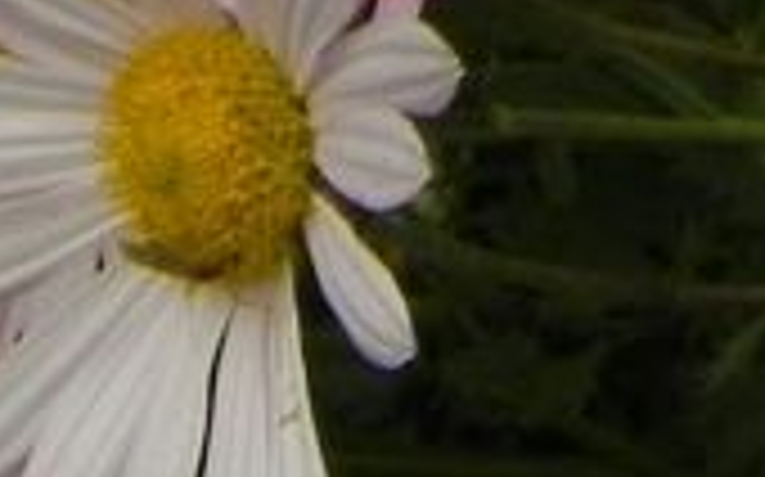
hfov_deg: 1.3
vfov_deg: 0.8
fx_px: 34274
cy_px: -1318
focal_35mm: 1645
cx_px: 1523
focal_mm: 44
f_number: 5
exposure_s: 1/640
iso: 160
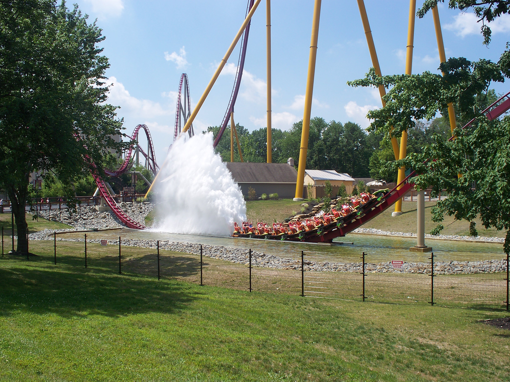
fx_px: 530
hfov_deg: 51.4
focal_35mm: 36
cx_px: 255
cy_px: 191
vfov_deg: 39.7
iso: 80
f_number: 5
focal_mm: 7.54
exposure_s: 1/500
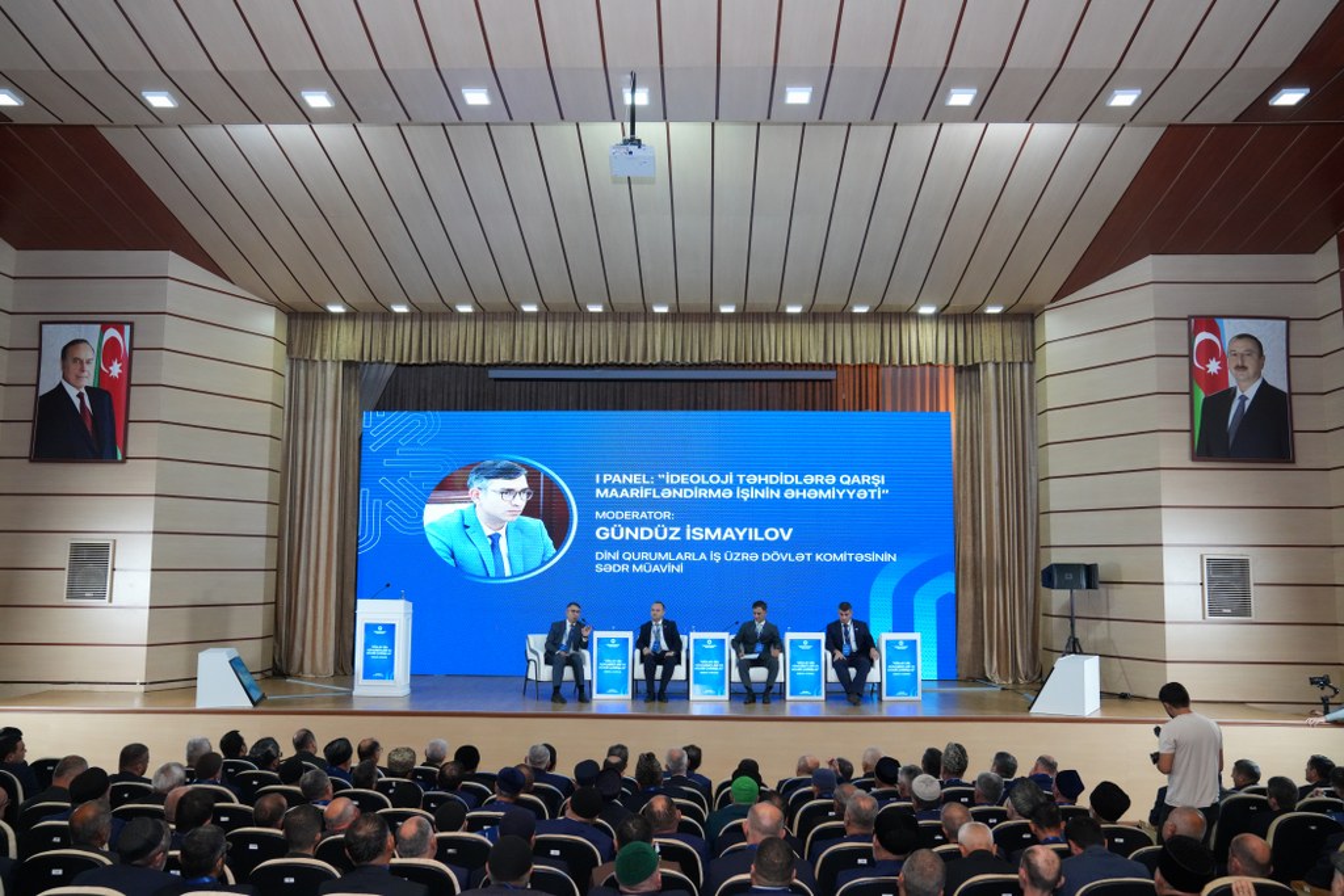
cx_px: 672
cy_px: 448
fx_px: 1083
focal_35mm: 29
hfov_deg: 63.7
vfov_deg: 45.0
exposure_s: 1/160
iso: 4000
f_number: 4
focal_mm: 29
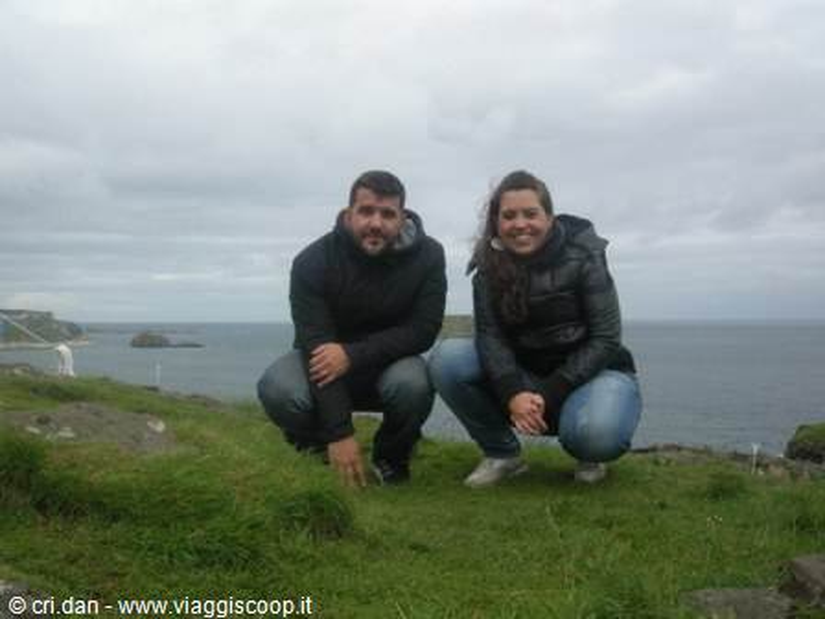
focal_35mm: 36
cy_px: 310
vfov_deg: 39.7
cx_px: 412
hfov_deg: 51.4
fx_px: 858
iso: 64
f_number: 6.1
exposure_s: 1/216
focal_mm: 7.5
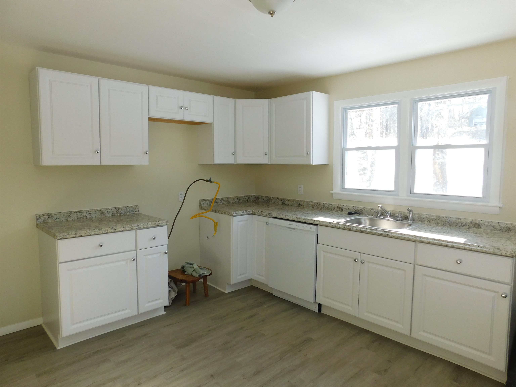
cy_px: 194
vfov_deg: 58.9
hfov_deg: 73.9
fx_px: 343
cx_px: 258
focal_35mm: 23
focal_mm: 4
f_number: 3
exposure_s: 1/125
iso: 125
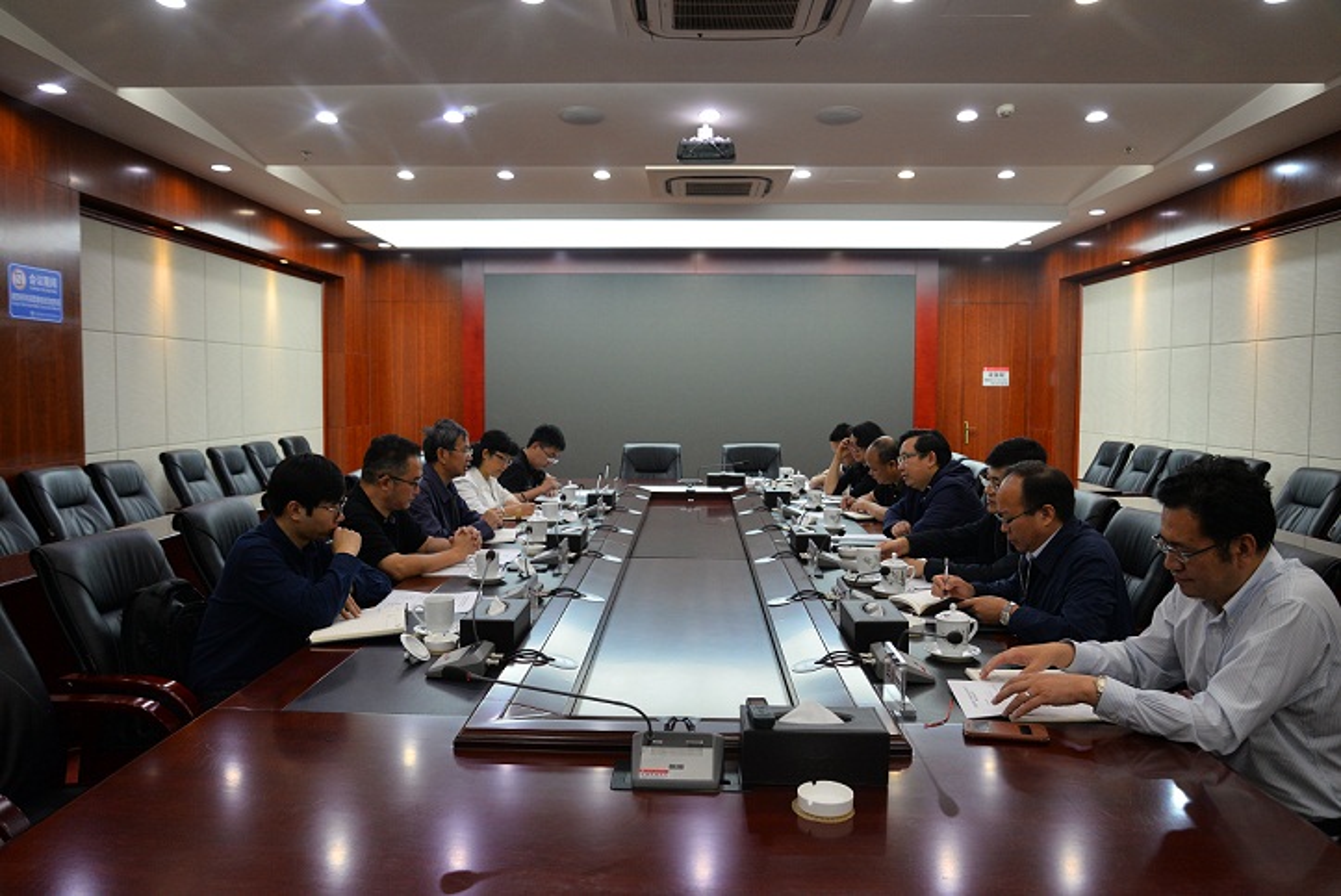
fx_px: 895
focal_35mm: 24
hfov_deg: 73.7
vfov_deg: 53.2
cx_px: 670
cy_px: 448
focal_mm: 24
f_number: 5.6
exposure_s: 1/125
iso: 1250
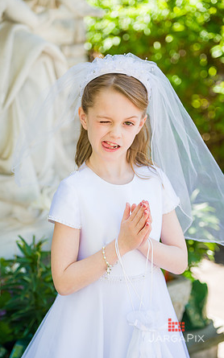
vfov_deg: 28.6
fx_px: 703
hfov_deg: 18.1
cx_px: 104
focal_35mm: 72
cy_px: 179
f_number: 3.2
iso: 200
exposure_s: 1/500
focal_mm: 70
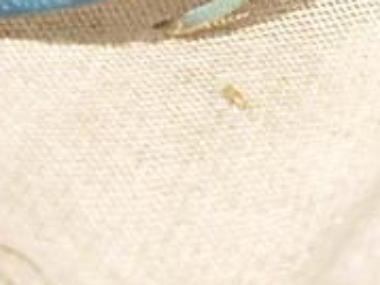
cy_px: -164
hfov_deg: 14.5
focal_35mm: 136
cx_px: 248
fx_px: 1492
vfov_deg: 10.5
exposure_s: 1/124
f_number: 2.9
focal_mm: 6.3
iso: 50
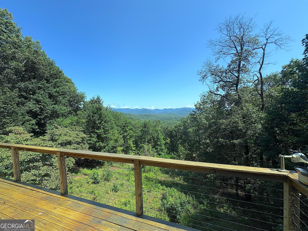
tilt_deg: -1.9
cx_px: 154
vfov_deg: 85.7
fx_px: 125
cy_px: 116
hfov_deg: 102.1
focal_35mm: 14
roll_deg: +2.1
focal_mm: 2.22
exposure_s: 1/1536
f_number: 2.2
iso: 40
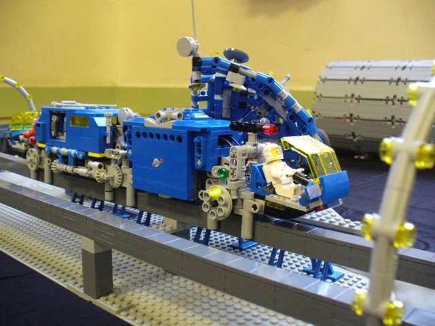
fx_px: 465
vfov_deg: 38.7
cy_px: 163
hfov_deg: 50.1
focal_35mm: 37
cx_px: 218
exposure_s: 1/25
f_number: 2.8
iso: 400
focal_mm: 6.1
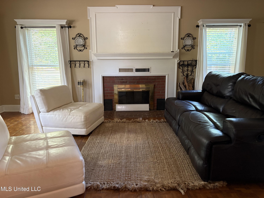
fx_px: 198
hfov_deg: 67.3
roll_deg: +0.6
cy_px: 99
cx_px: 132
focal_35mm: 26
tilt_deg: -9.9
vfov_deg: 53.1
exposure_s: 1/60
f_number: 1.6
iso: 250
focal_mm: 5.96
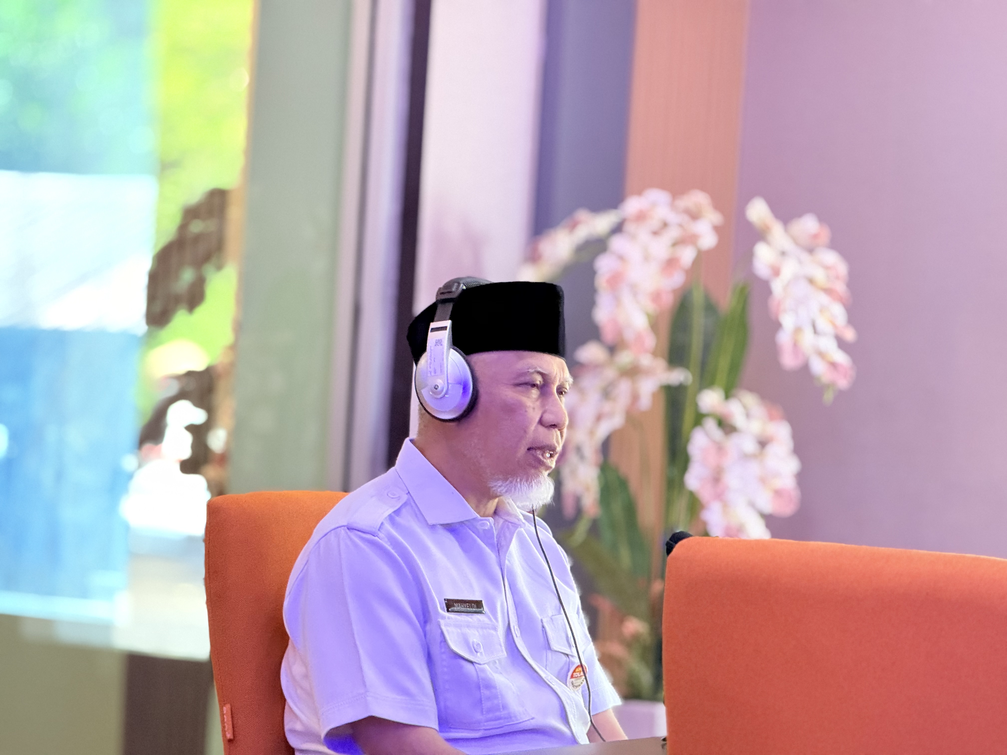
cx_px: 504
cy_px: 378
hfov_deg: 16.4
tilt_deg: -0.5
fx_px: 3491
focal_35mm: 120
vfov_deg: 12.3
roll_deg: -3.5
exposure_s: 1/50
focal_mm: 15.66
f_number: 2.8
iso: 640
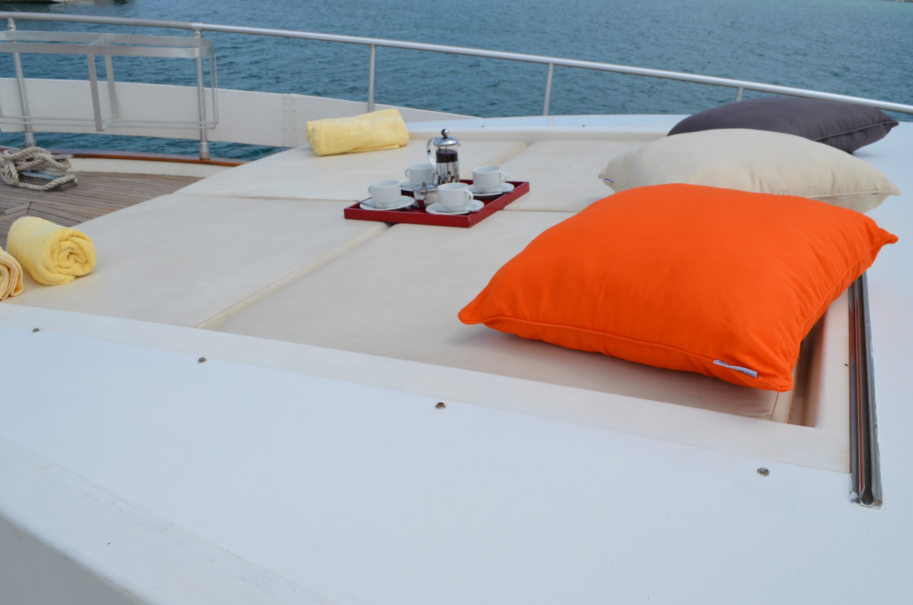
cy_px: 314
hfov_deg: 63.8
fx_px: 734
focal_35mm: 29
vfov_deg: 44.8
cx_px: 461
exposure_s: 1/320
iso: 100
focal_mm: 18
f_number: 9
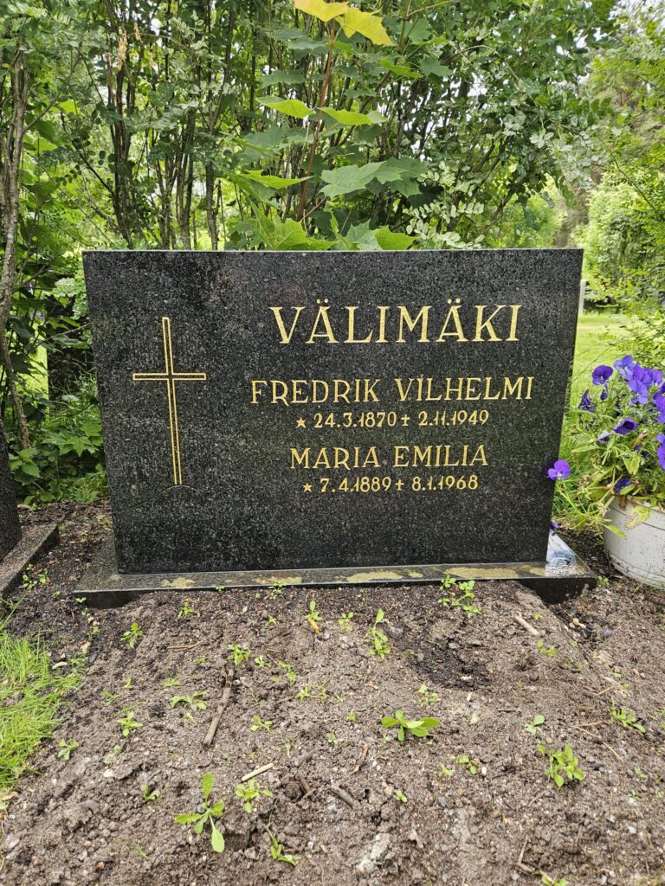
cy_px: 443
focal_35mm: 23
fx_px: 589
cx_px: 332
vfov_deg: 73.9
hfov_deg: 58.9
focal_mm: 5.4
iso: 25
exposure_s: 1/200
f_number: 1.8
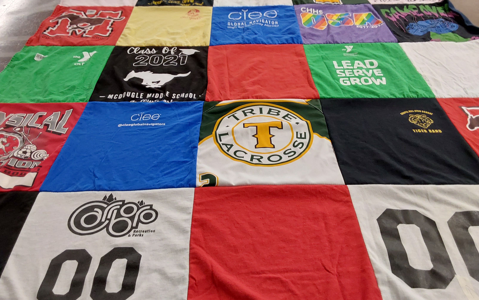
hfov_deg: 62.9
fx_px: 392
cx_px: 238
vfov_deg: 41.8
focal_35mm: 30
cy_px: 132
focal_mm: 2.91
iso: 125
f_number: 1.9
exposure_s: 1/60
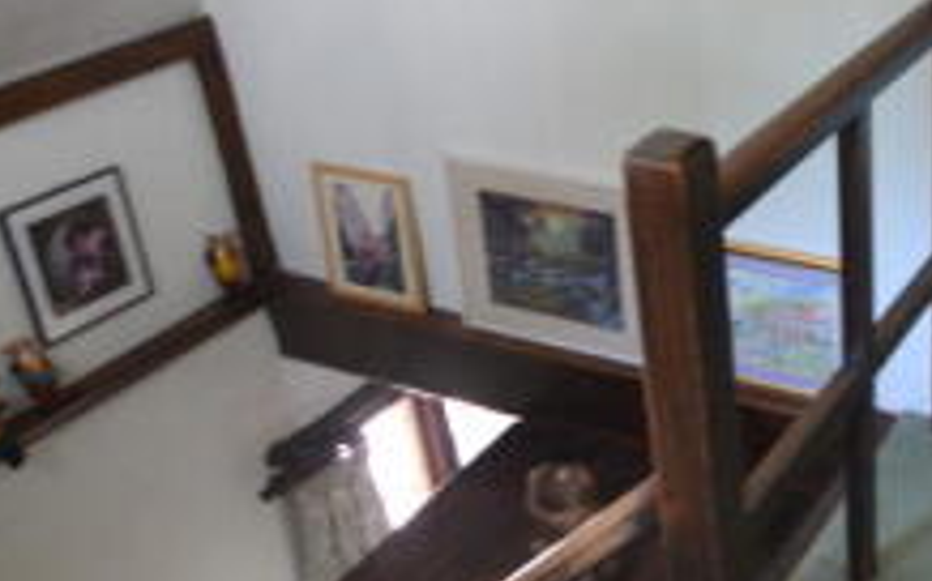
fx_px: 1168
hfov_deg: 39.1
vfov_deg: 27.8
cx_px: 904
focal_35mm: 46
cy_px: 194
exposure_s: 1/5
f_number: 4
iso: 100
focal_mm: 10
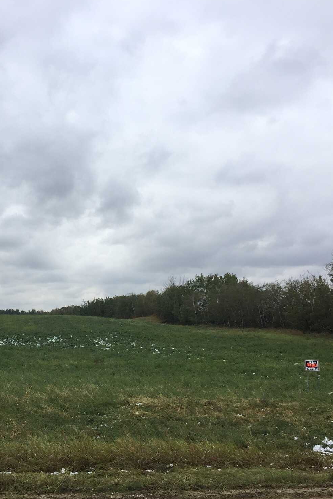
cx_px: 78
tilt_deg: +6.5
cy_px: 250
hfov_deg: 32.0
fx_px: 569
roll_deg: +0.1
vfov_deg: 47.4
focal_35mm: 41
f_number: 2.2
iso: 32
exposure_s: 1/879
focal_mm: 4.15
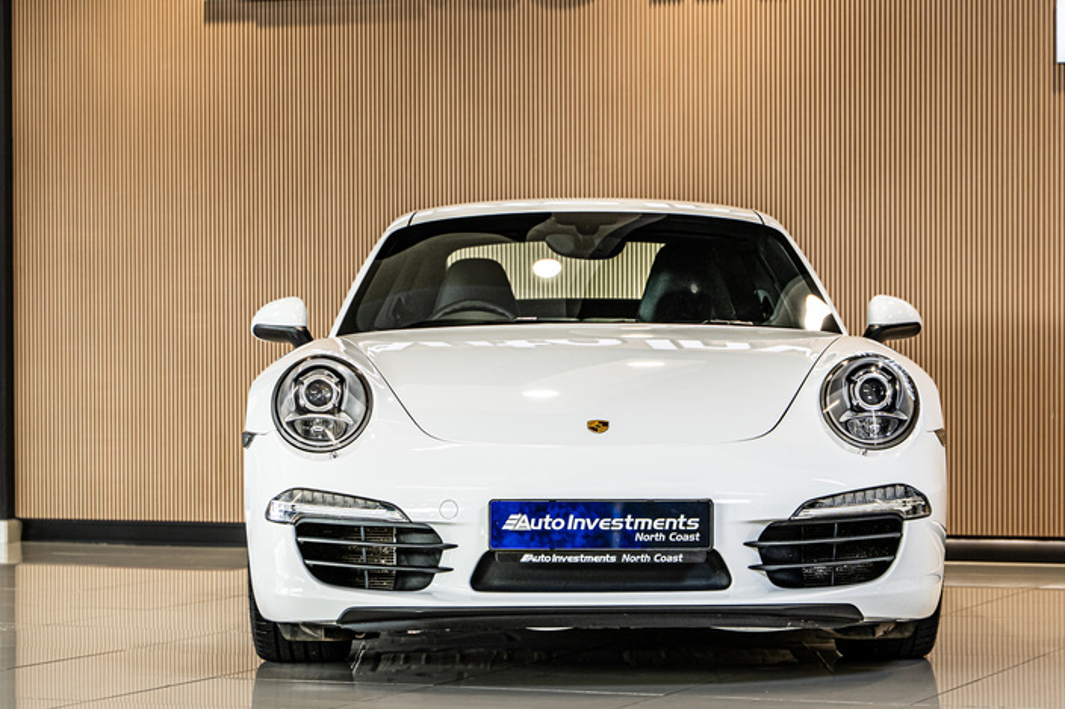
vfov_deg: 12.6
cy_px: 402
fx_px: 3224
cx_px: 600
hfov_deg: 18.8
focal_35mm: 109
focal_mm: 75
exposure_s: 1/125
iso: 400
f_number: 4.5
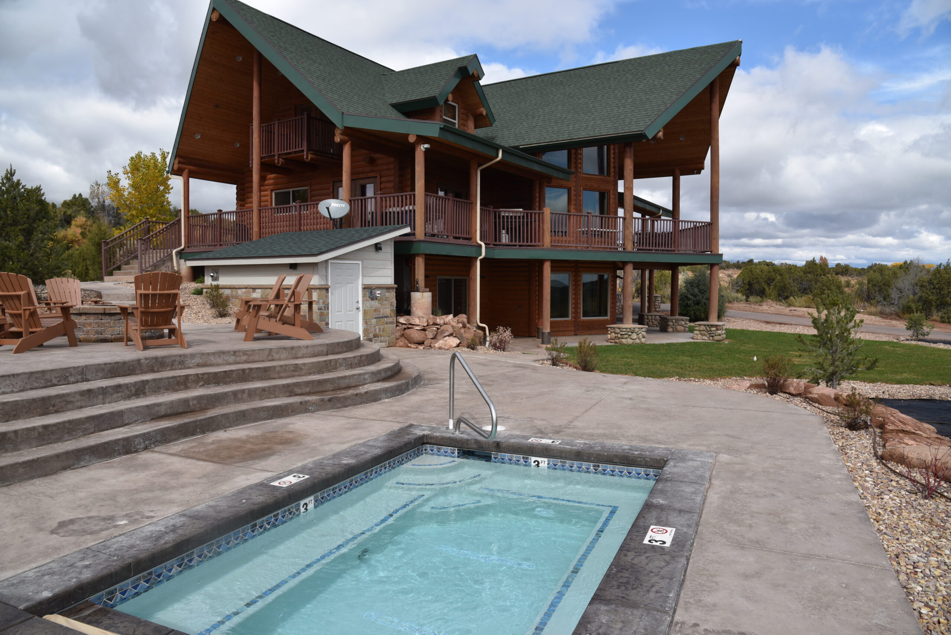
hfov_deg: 73.7
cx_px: 476
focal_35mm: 24
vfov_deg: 53.2
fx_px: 634
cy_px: 318
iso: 200
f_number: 9
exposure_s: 1/320
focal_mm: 24
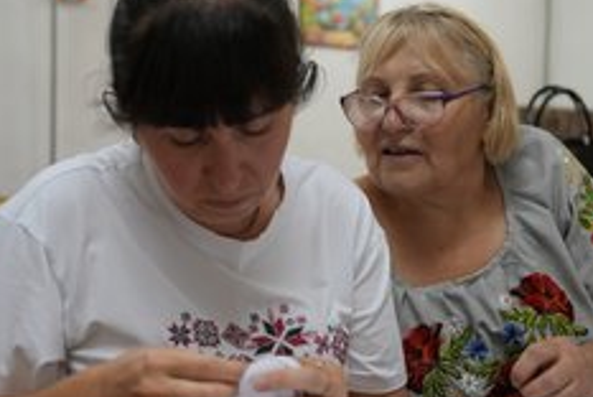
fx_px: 990
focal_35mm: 60
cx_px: 321
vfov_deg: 22.7
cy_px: 200
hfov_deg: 33.3
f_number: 2.8
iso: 250
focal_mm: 35
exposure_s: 1/100
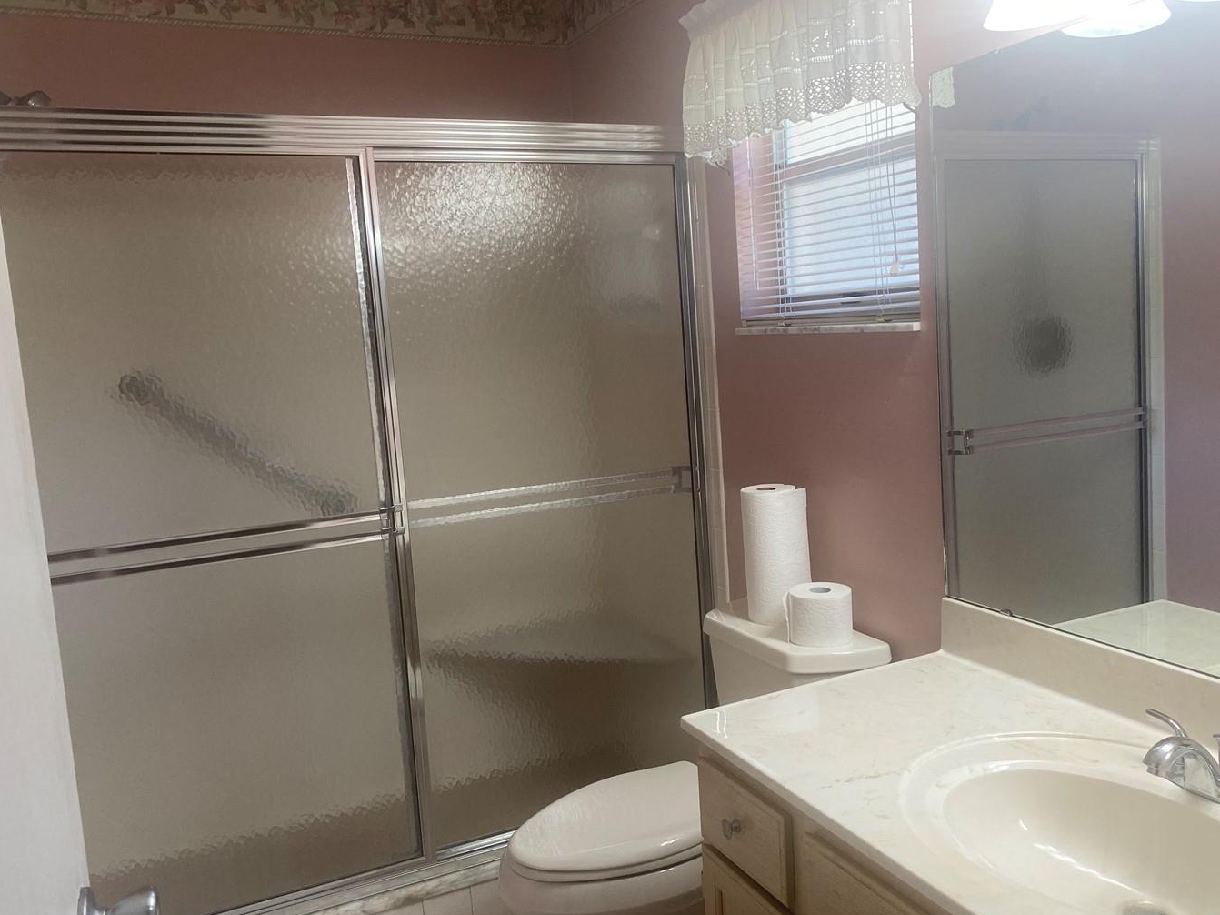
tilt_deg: -8.2
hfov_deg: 58.1
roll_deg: +3.3
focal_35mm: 31
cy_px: 454
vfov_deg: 45.4
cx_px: 696
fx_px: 1092
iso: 80
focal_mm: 4.25
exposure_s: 1/120
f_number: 1.8
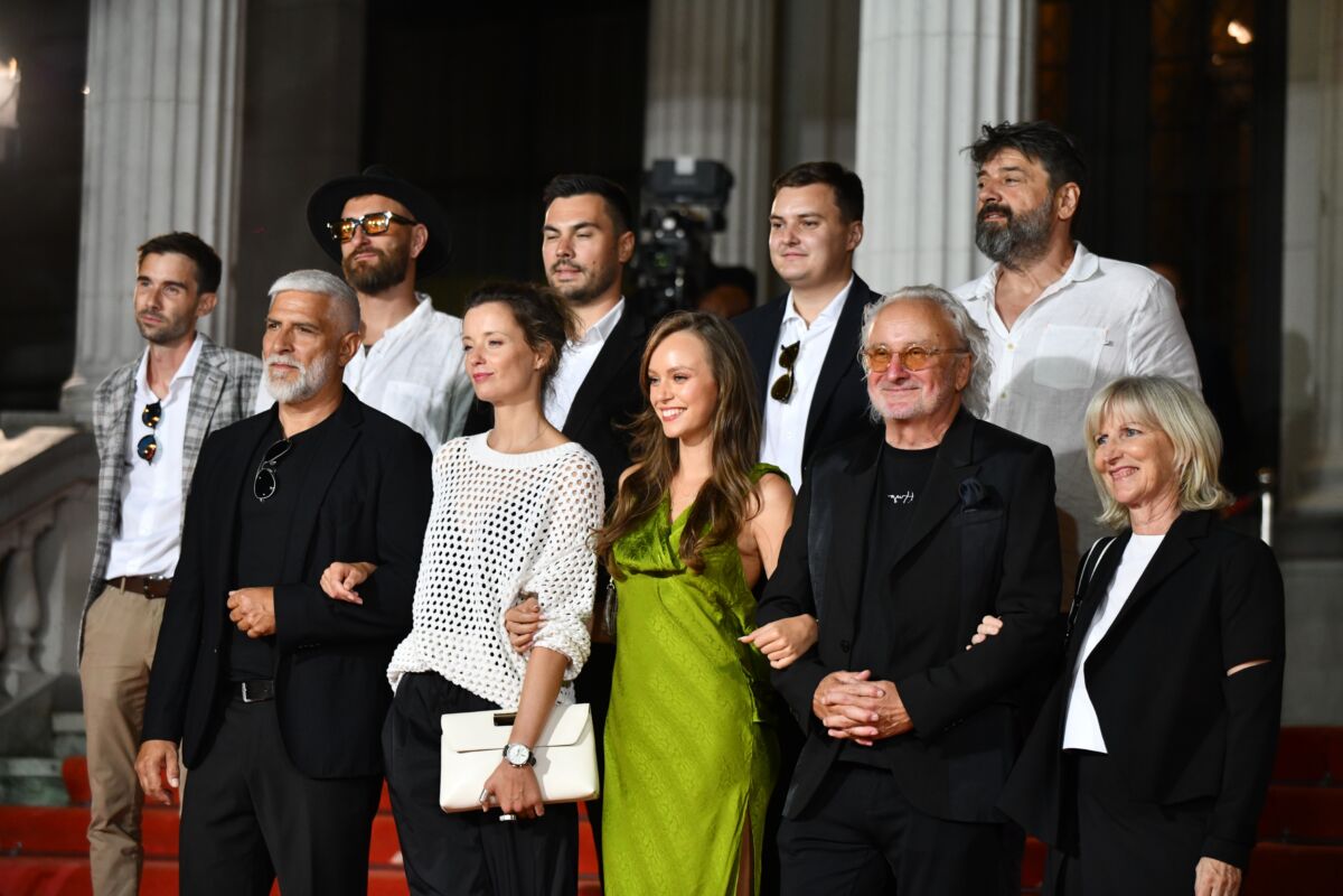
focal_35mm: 110
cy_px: 448
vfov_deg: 12.5
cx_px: 672
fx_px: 4103
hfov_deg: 18.6
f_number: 2.8
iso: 2000
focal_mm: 110
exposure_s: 1/1250
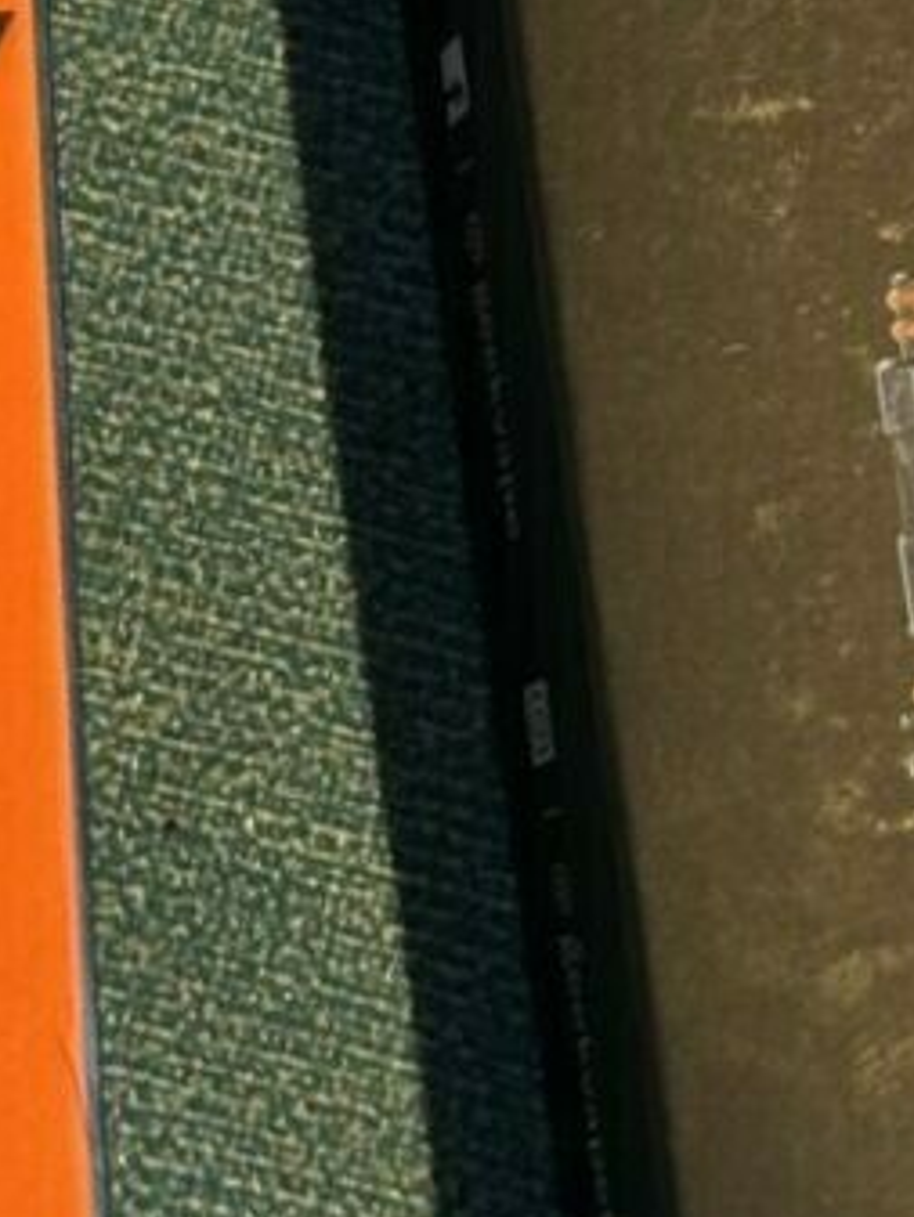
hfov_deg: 9.4
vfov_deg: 12.5
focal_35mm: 158
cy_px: 343
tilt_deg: -74.6
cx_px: 260
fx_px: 5559
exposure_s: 1/40
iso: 200
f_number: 1.6
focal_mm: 5.96
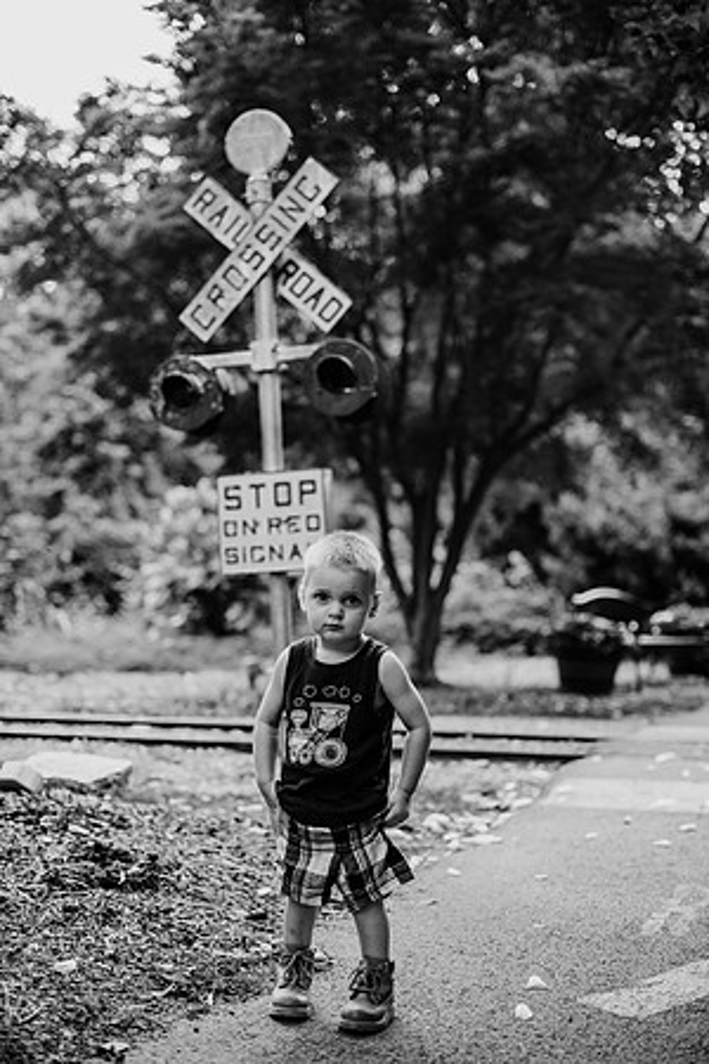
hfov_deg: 27.0
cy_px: 532
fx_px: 1477
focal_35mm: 50
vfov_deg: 39.6
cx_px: 354
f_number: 2.2
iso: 200
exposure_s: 1/500
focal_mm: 50
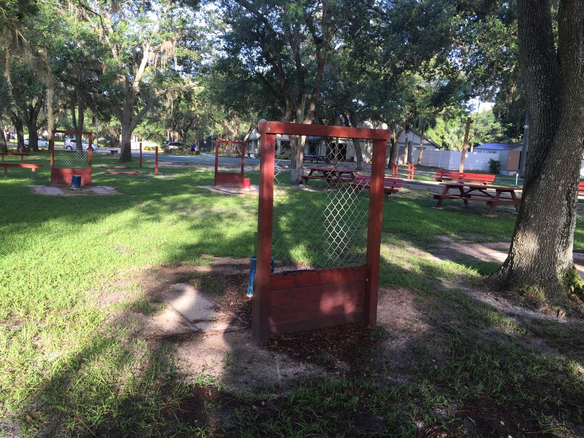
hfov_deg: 61.7
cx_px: 292
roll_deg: -5.2
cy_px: 219
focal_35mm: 29
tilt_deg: -5.7
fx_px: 489
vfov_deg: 48.2
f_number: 2.2
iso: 32
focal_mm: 4.15
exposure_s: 1/173
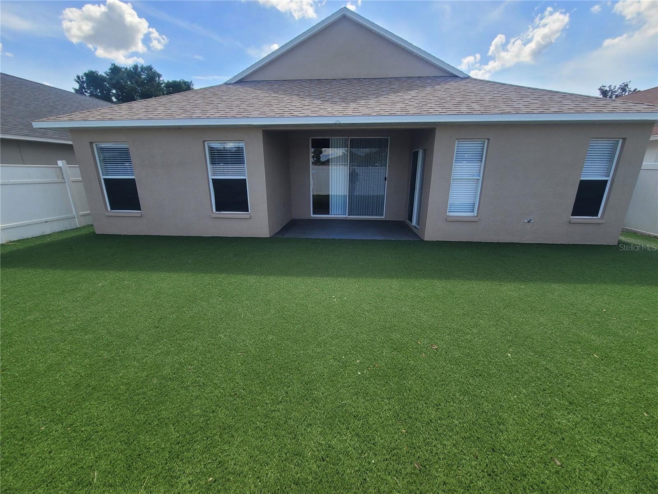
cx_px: 329
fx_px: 247
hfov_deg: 106.2
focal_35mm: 13
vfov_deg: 89.9
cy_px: 247
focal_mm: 2.2
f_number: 2.2
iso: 50
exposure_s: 1/1176
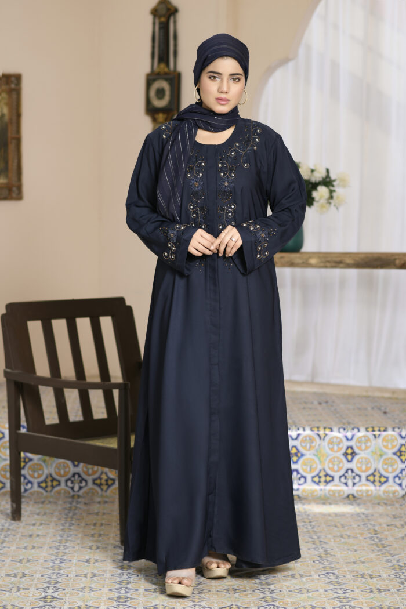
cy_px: 304
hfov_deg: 16.1
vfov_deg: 23.9
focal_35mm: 85
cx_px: 203
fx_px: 1438
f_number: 3.2
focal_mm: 85
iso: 80
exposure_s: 1/160
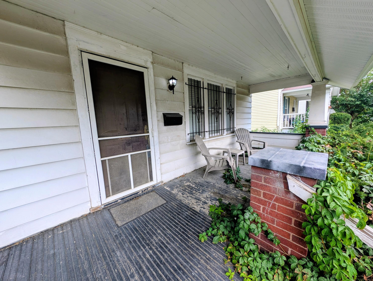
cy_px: 140
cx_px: 186
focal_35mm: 12
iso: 37
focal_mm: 2.23
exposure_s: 1/375
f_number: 1.95
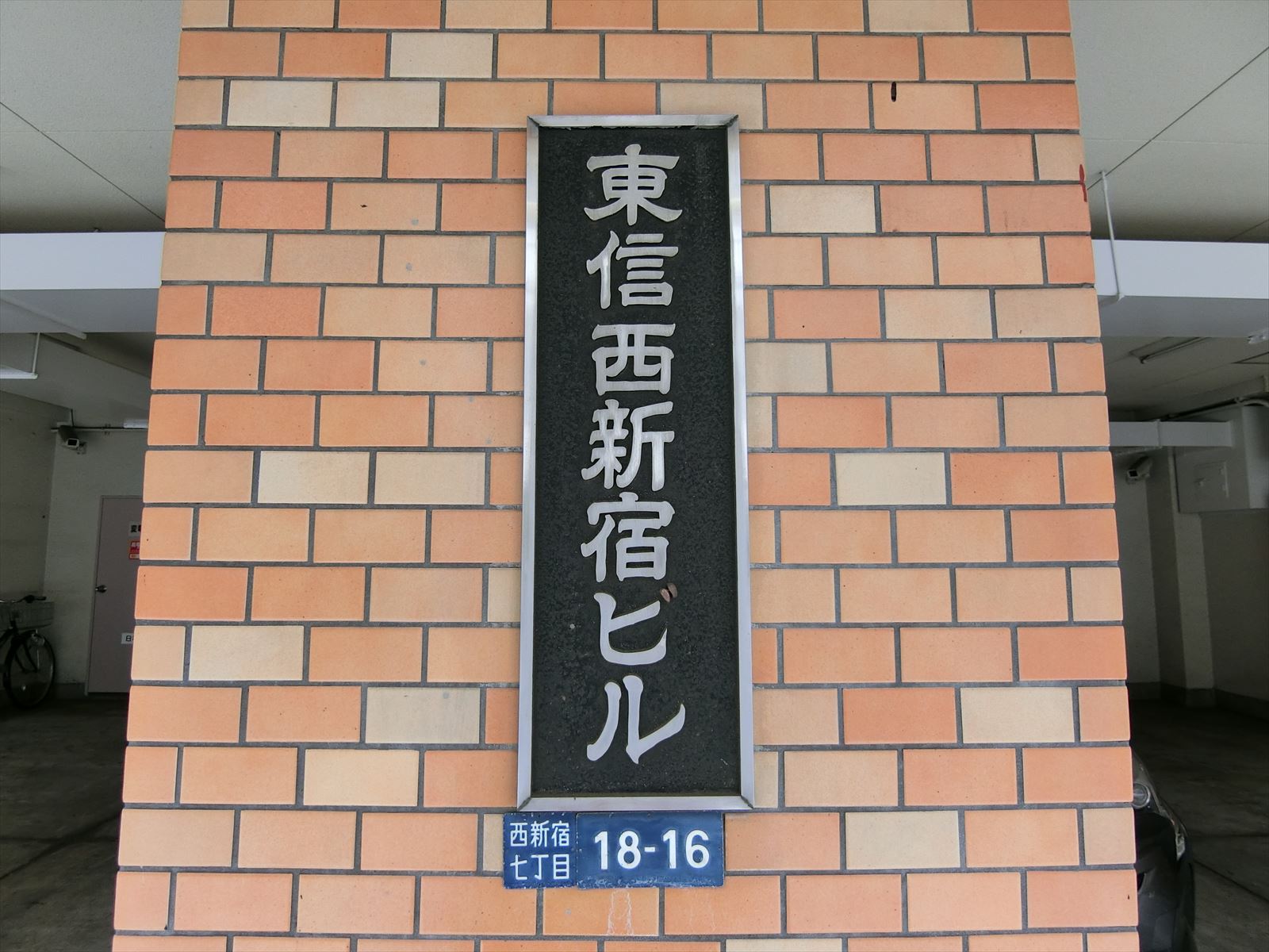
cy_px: 476
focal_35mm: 19
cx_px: 634
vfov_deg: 68.7
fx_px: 697
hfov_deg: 84.7
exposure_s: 1/125
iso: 125
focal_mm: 4.06
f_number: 2.7
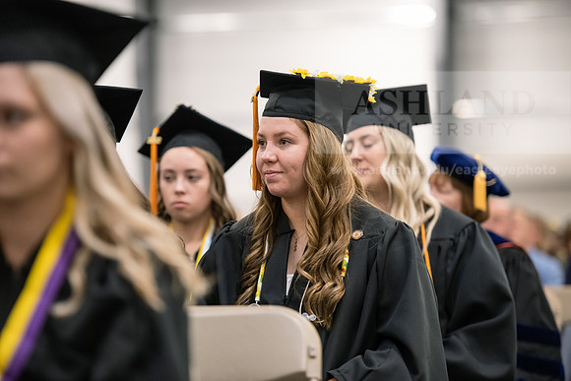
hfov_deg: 13.7
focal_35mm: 150
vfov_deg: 9.2
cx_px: 286
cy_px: 190
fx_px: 2380
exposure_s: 1/200
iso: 3200
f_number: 3.2
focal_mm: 150
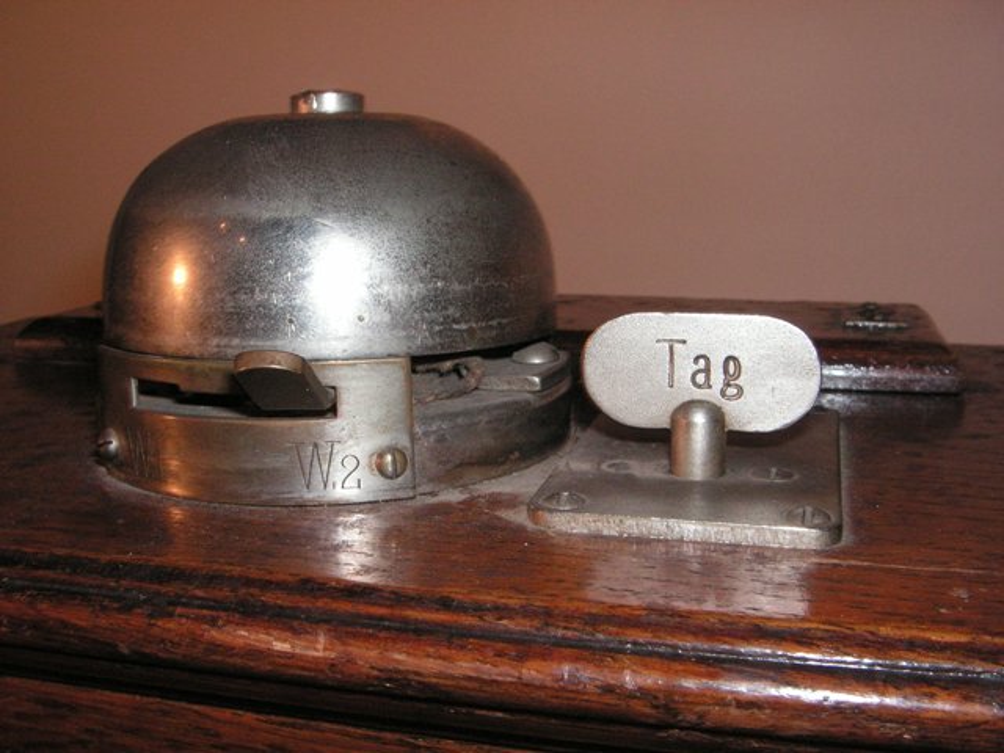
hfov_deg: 49.0
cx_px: 502
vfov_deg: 37.7
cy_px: 376
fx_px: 1102
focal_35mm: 38
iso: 160
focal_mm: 6.3
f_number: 6.6
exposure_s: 1/45
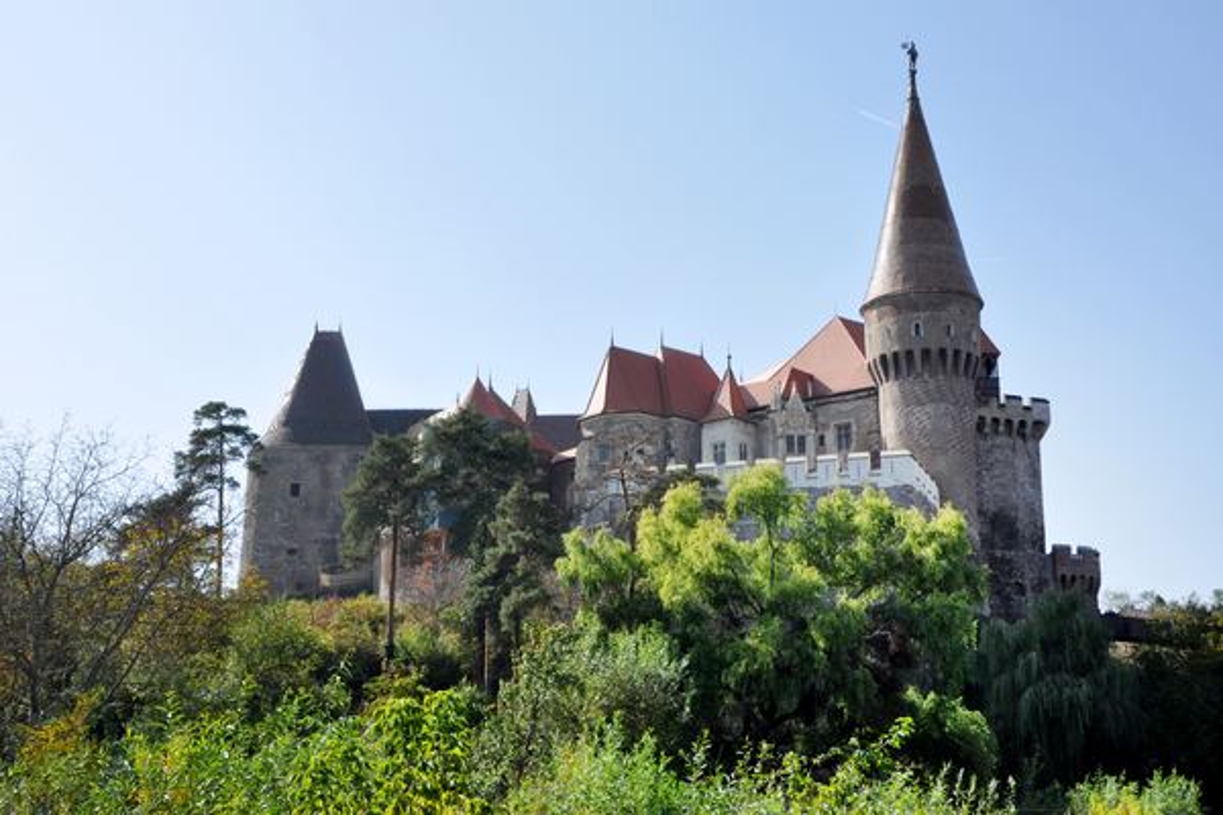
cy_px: 408
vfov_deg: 29.9
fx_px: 1529
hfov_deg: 43.6
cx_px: 612
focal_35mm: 45
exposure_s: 1/125
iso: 200
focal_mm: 30
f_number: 14
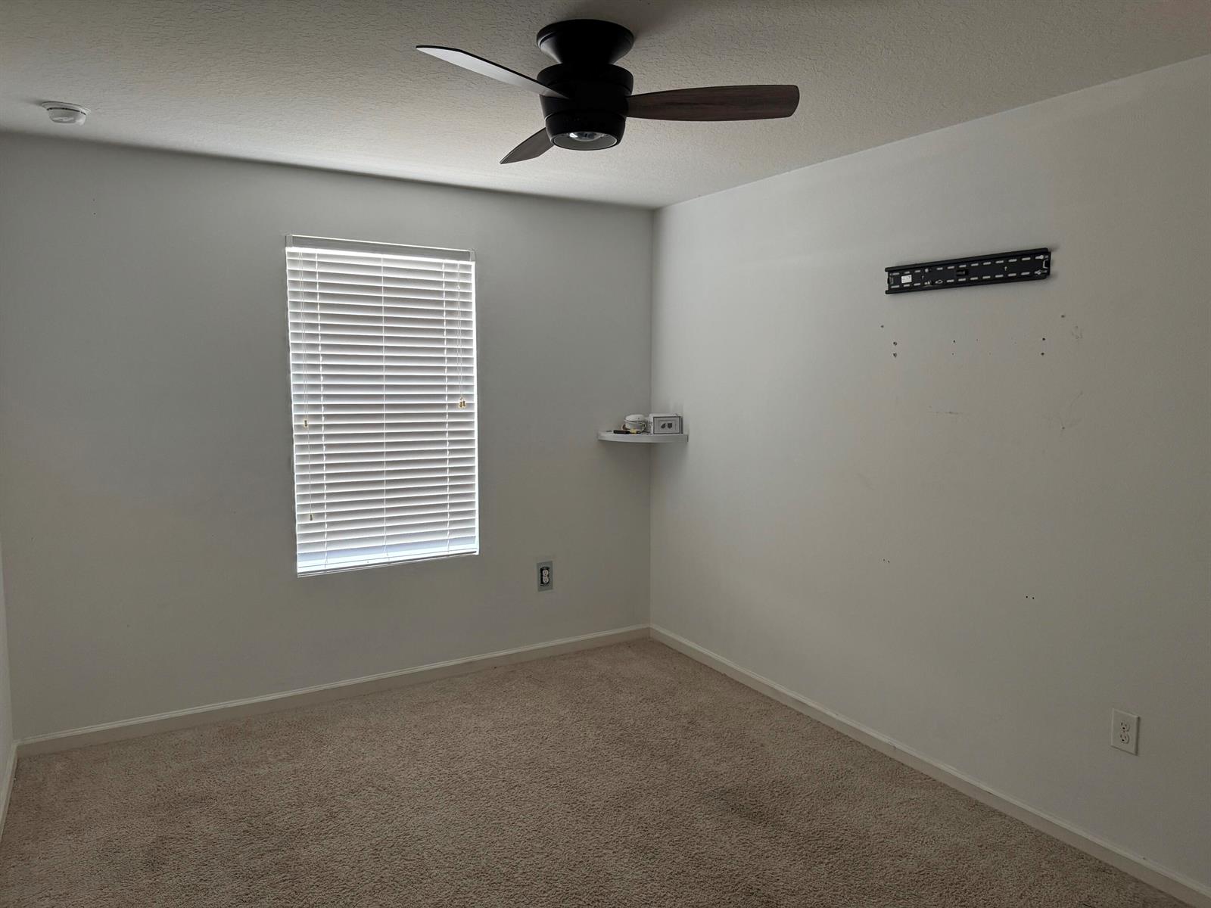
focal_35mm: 24
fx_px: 840
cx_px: 606
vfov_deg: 56.8
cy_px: 454
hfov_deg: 71.6
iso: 320
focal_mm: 6.76
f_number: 1.78
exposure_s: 1/60
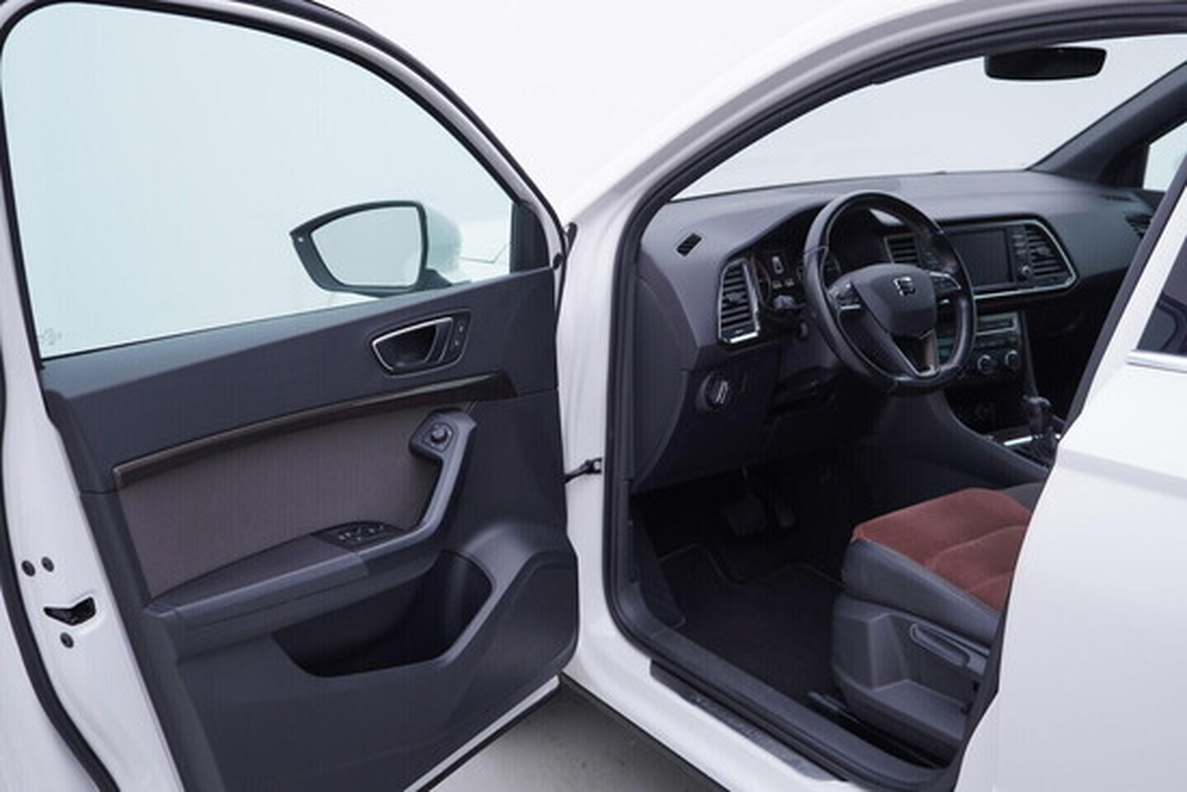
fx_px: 1187
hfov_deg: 53.1
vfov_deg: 36.9
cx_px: 594
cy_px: 396
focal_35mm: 36
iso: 125
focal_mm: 24
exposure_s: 1/60
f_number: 3.5
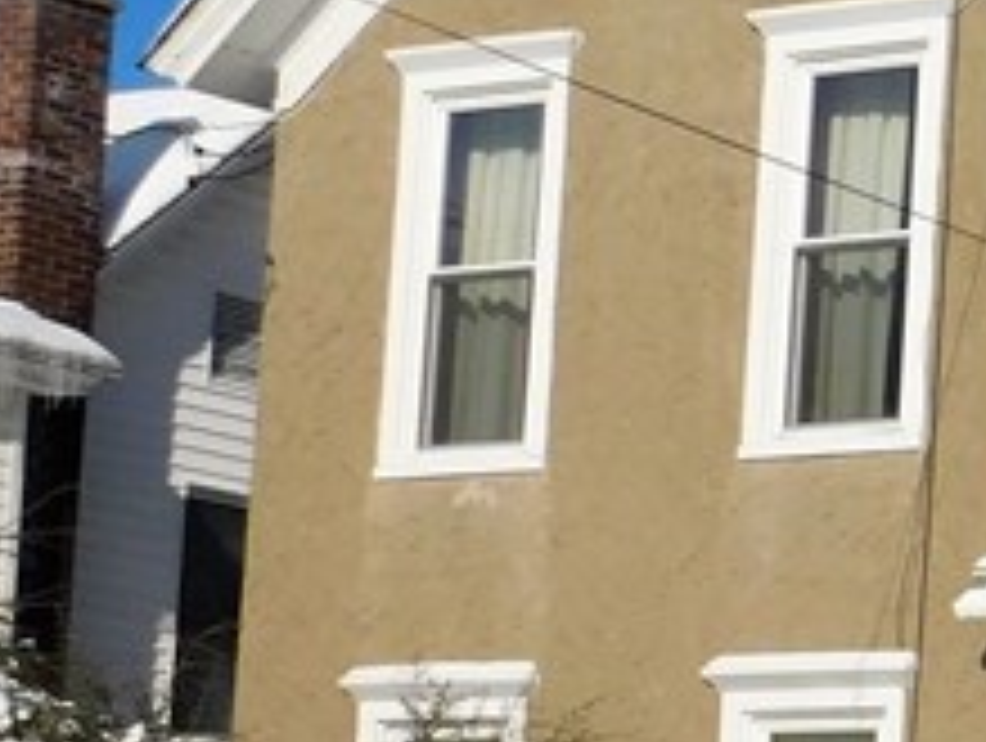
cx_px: 2215
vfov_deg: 8.8
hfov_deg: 10.4
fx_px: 4793
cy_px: 913
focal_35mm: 168
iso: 125
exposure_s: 1/1000
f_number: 7
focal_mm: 6.3
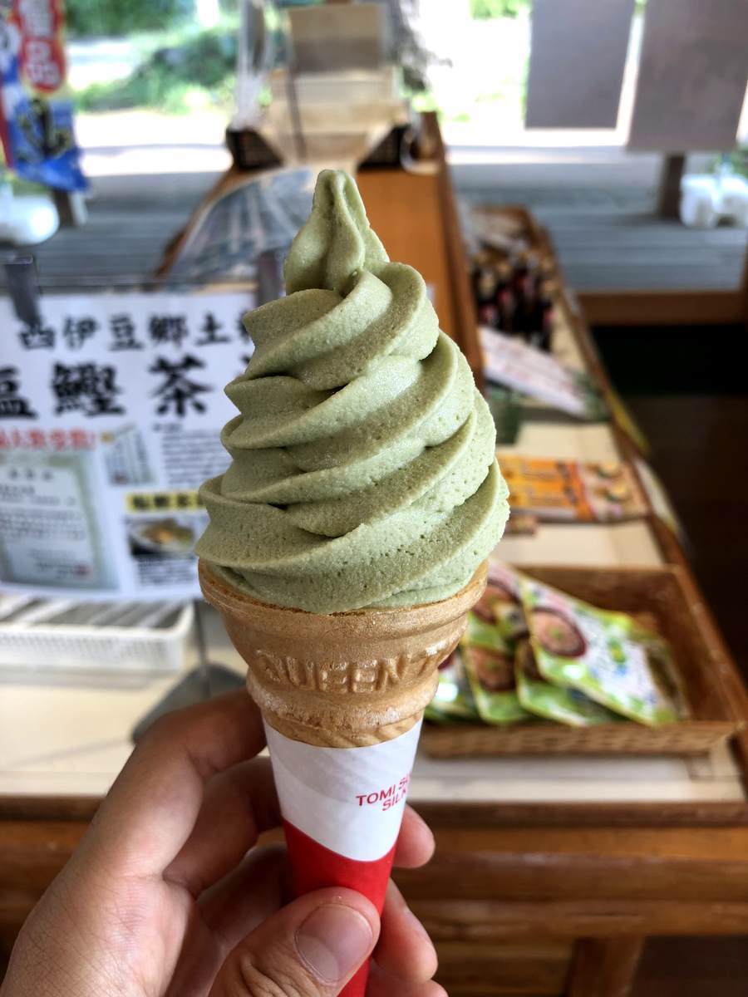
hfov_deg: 49.7
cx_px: 374
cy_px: 498
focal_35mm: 28
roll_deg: +2.3
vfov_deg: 63.4
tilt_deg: -34.1
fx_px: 807
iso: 25
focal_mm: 3.99
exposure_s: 1/100
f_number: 1.8
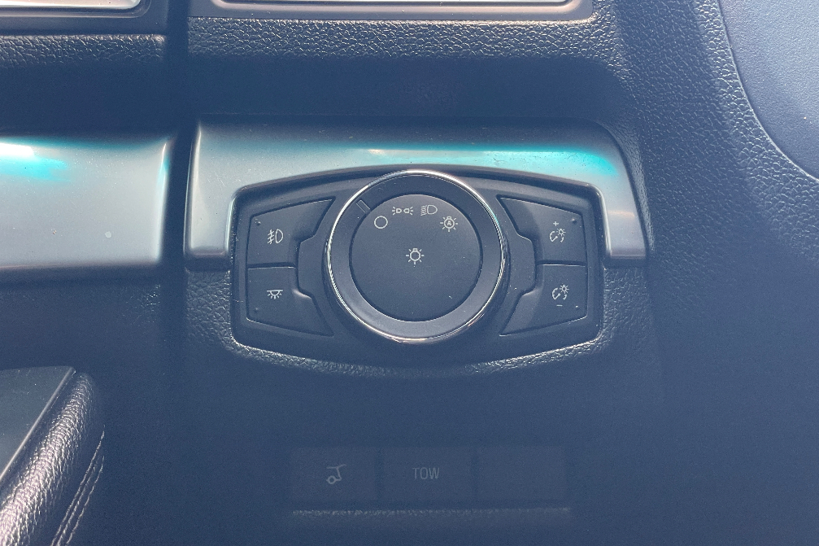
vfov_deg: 24.6
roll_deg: -0.4
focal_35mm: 55
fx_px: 1251
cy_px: 262
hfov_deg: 36.3
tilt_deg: -15.2
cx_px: 412
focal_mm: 6
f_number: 2
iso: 80
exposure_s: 1/122
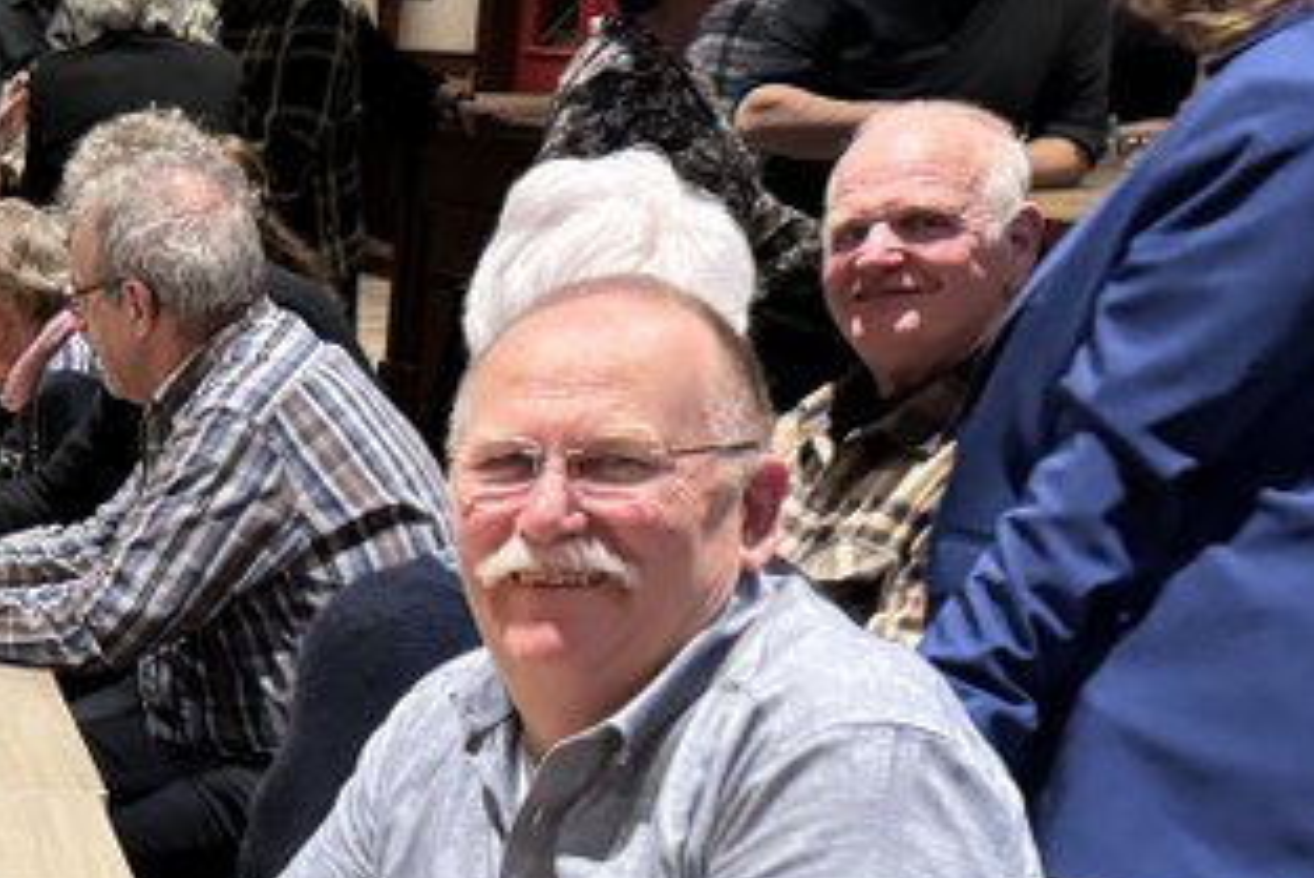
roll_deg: +1.2
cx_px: -489
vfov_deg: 15.8
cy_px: 870
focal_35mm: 85
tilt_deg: -15.4
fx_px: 3104
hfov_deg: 21.2
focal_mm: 6.86
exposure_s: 1/50
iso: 800
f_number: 1.78
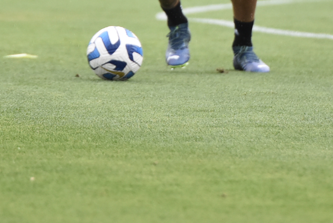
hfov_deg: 2.2
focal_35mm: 923
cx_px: 185
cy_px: -94
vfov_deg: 1.5
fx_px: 8545
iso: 1250
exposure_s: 1/500
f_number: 2.8
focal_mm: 200
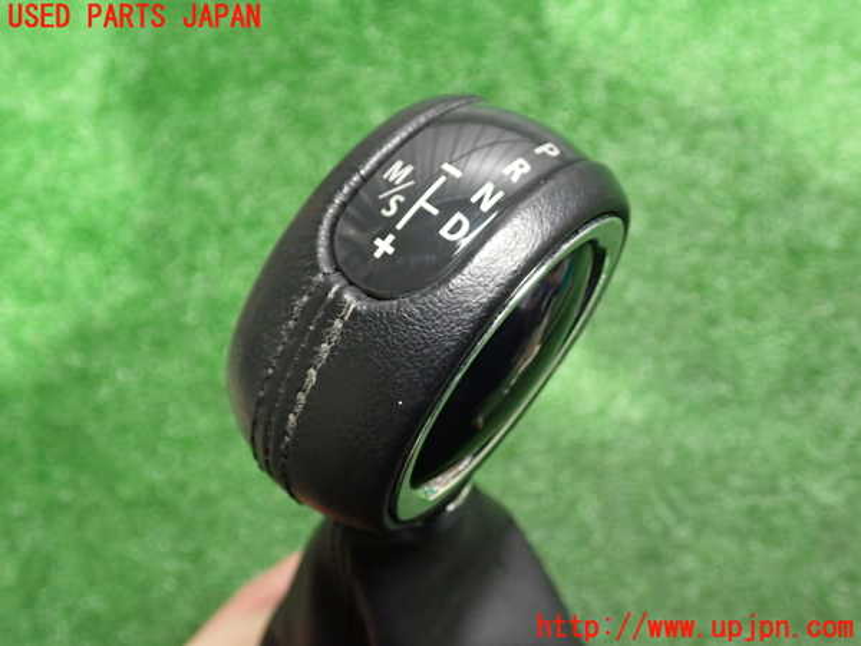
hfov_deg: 51.4
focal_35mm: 36
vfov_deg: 39.7
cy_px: 323
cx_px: 430
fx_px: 895
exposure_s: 1/15
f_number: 2.5
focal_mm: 6.37
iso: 800
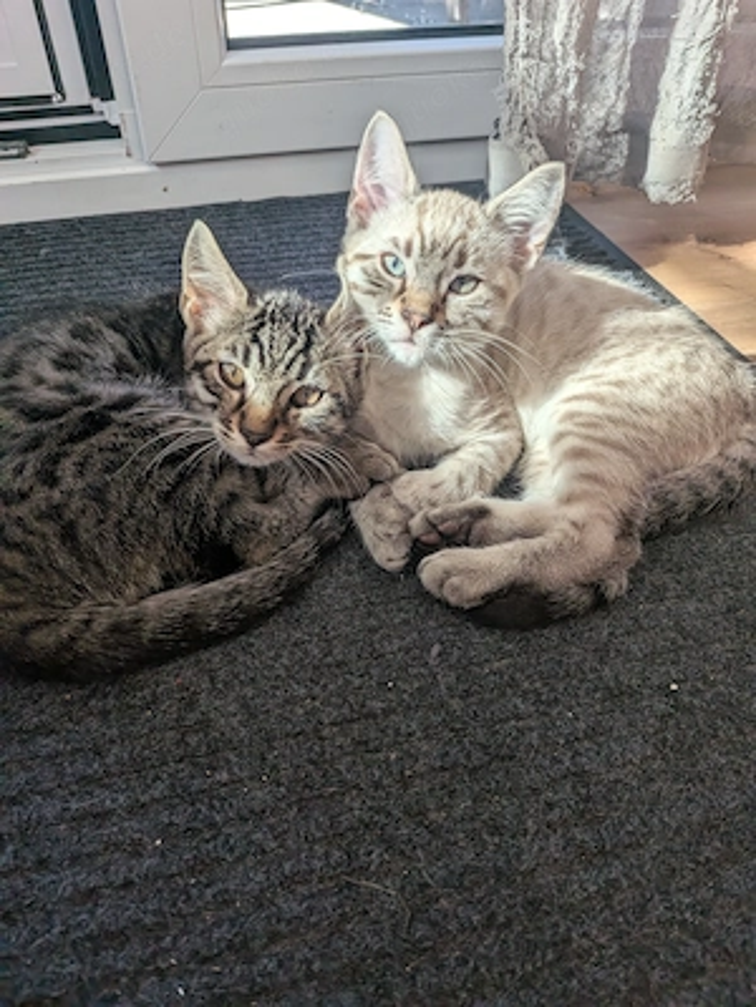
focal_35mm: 24
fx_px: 699
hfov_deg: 56.8
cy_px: 504
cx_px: 378
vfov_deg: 71.6
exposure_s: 1/270
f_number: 1.7
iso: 71
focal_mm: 4.53
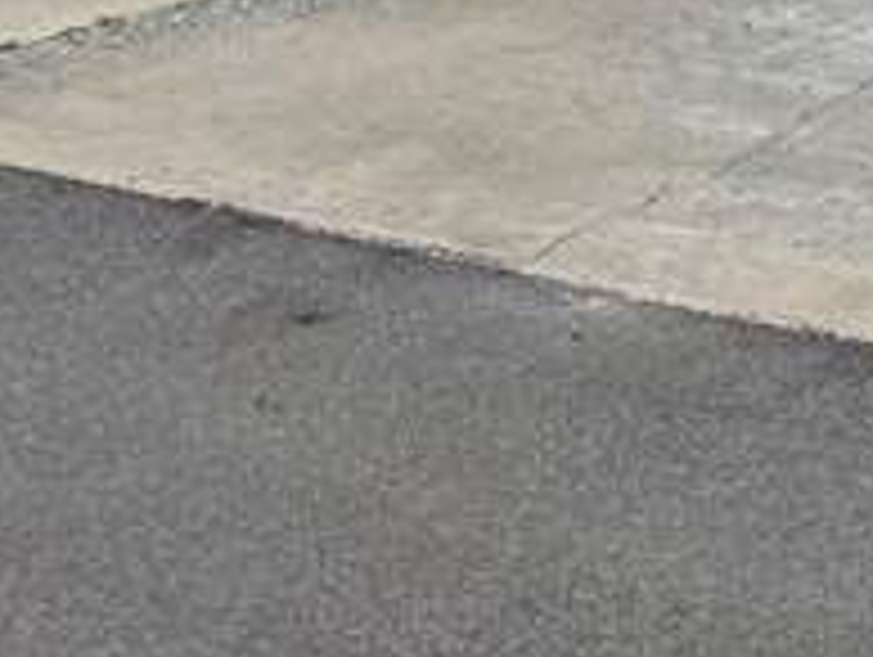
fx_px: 2702
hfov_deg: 17.6
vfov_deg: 12.5
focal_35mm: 107
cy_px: -572
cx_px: 1004
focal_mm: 5.1
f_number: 1.6
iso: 50
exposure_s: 1/2632
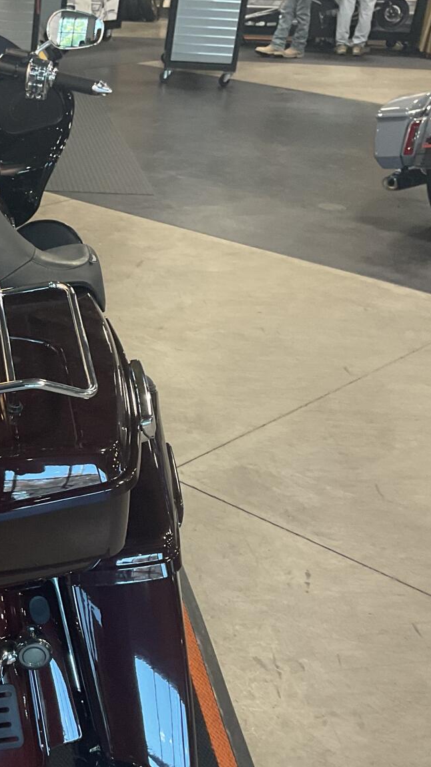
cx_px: -77
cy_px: 456
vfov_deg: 37.7
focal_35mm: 55
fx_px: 1118
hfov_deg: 20.5
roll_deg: -1.3
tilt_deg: -28.8
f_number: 1.8
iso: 80
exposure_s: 1/50
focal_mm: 3
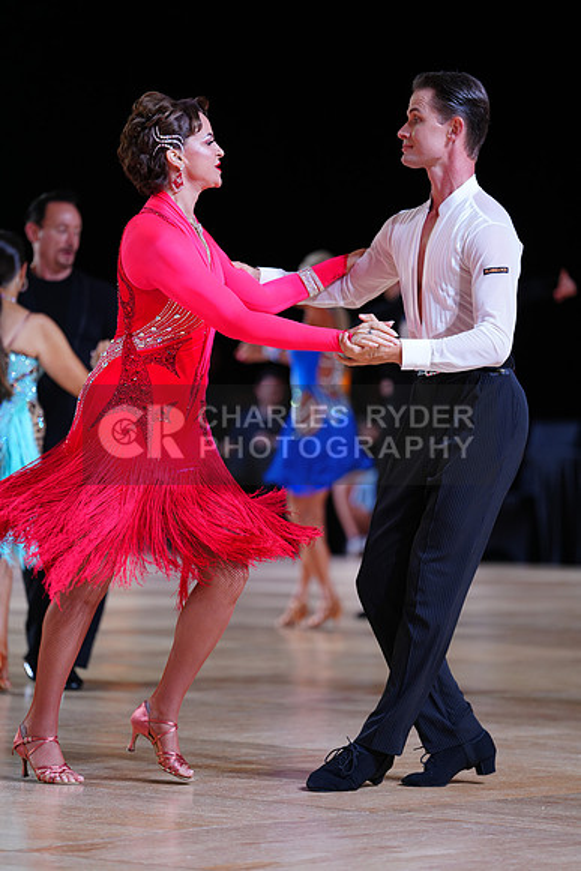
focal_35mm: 163
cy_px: 436
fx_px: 3943
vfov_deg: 12.6
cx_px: 290
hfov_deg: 8.4
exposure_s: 1/400
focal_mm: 163
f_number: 2.8
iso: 500
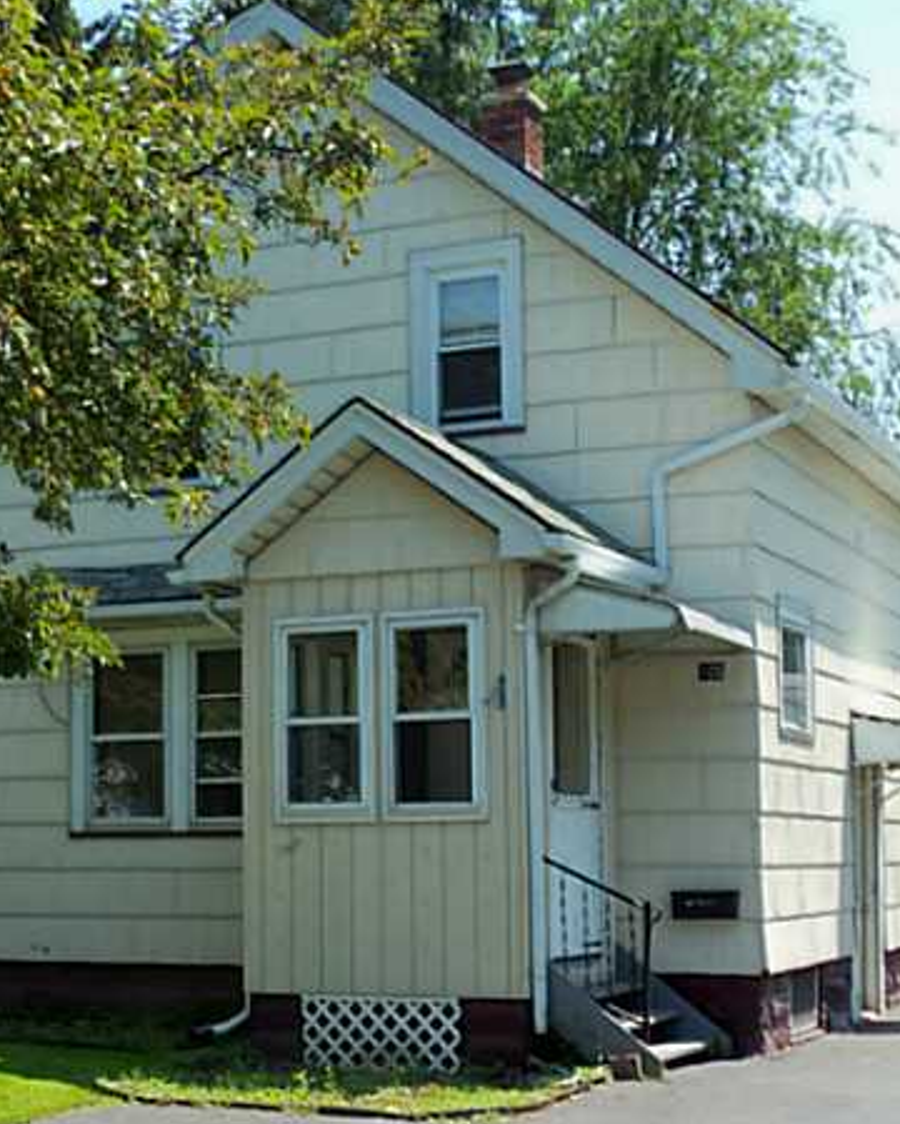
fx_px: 2198
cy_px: 697
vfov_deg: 28.6
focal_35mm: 66
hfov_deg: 23.1
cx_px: 350
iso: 80
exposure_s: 1/320
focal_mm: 6.7
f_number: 3.7
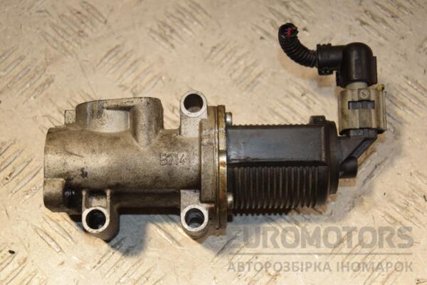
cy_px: 142
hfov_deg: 27.0
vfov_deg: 18.2
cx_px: 214
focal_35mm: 75
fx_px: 890
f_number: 5.6
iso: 800
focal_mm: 50
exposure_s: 1/200
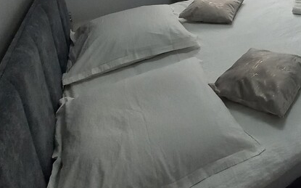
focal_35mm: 34
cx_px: 273
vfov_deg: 29.3
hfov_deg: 50.2
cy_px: -62
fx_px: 279
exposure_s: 1/50
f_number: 2.2
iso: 64
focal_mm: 1.42
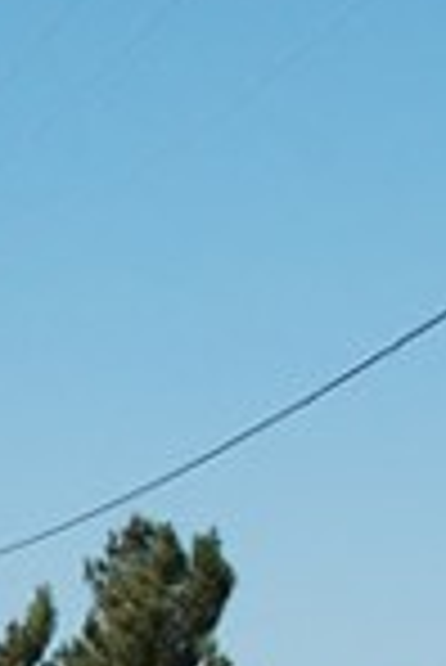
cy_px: 886
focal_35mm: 352
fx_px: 6526
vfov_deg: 5.8
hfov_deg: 3.8
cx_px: -734
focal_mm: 34
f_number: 10
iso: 200
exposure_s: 1/400
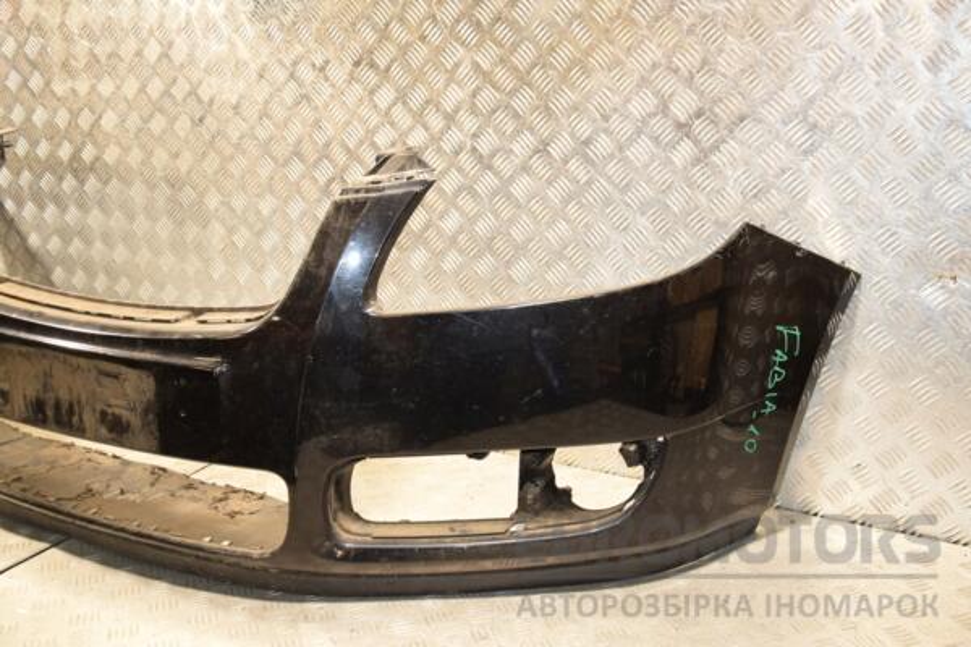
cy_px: 324
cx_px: 486
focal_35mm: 38
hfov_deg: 51.3
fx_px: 1011
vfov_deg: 35.5
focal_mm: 25
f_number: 5
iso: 800
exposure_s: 1/100
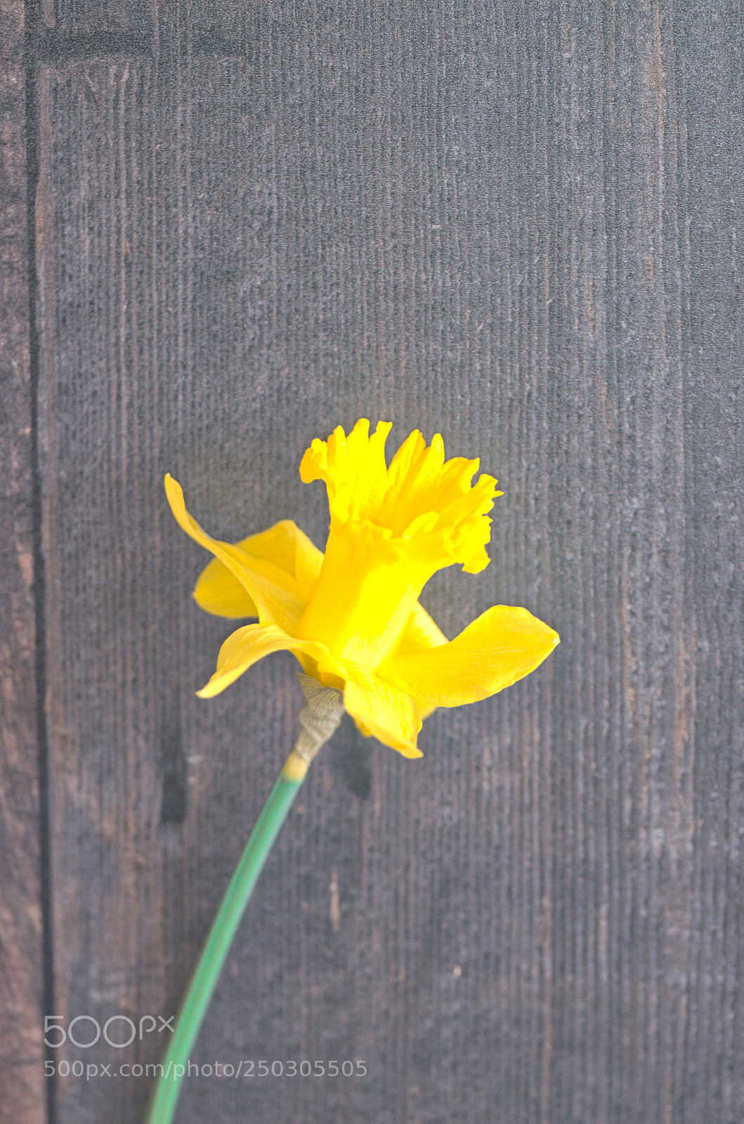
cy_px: 562
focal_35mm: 158
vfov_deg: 13.1
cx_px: 372
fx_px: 4907
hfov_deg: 8.7
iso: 800
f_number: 3.5
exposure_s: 1/50
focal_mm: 105
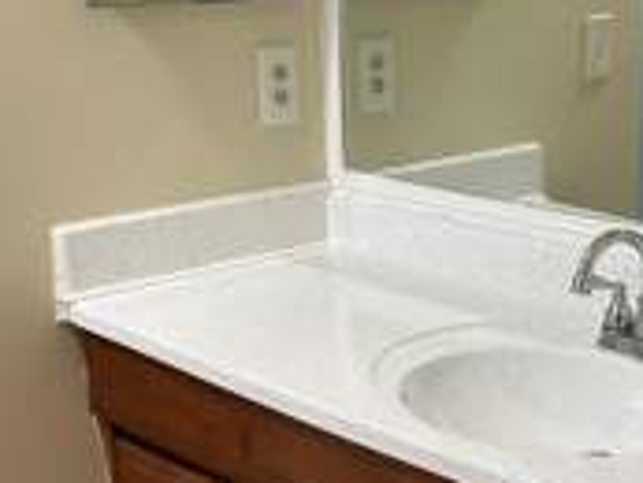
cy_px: 461
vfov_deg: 20.0
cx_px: 472
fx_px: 1338
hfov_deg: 26.7
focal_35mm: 72
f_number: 1.5
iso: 160
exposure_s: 1/60
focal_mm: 5.7
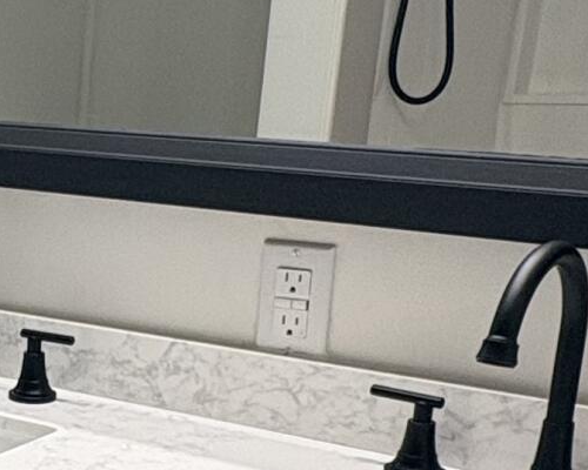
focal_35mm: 82
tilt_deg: -17.4
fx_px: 1427
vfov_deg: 18.4
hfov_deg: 19.8
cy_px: 438
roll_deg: +2.7
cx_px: -328
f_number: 2.2
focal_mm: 2.22
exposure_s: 1/60
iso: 125
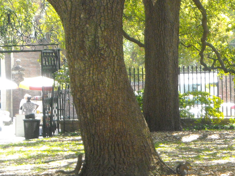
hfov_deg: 12.2
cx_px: 178
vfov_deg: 9.2
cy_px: 113
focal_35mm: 161
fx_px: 1093
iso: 400
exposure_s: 1/192
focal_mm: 17.1
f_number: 4.7
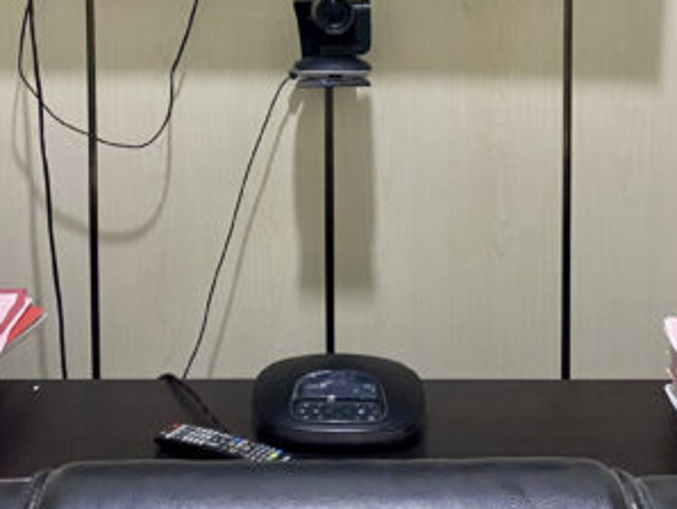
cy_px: -16
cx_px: 284
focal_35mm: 67
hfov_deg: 28.9
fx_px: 1311
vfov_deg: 21.1
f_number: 1.8
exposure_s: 1/50
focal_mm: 4.25
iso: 320
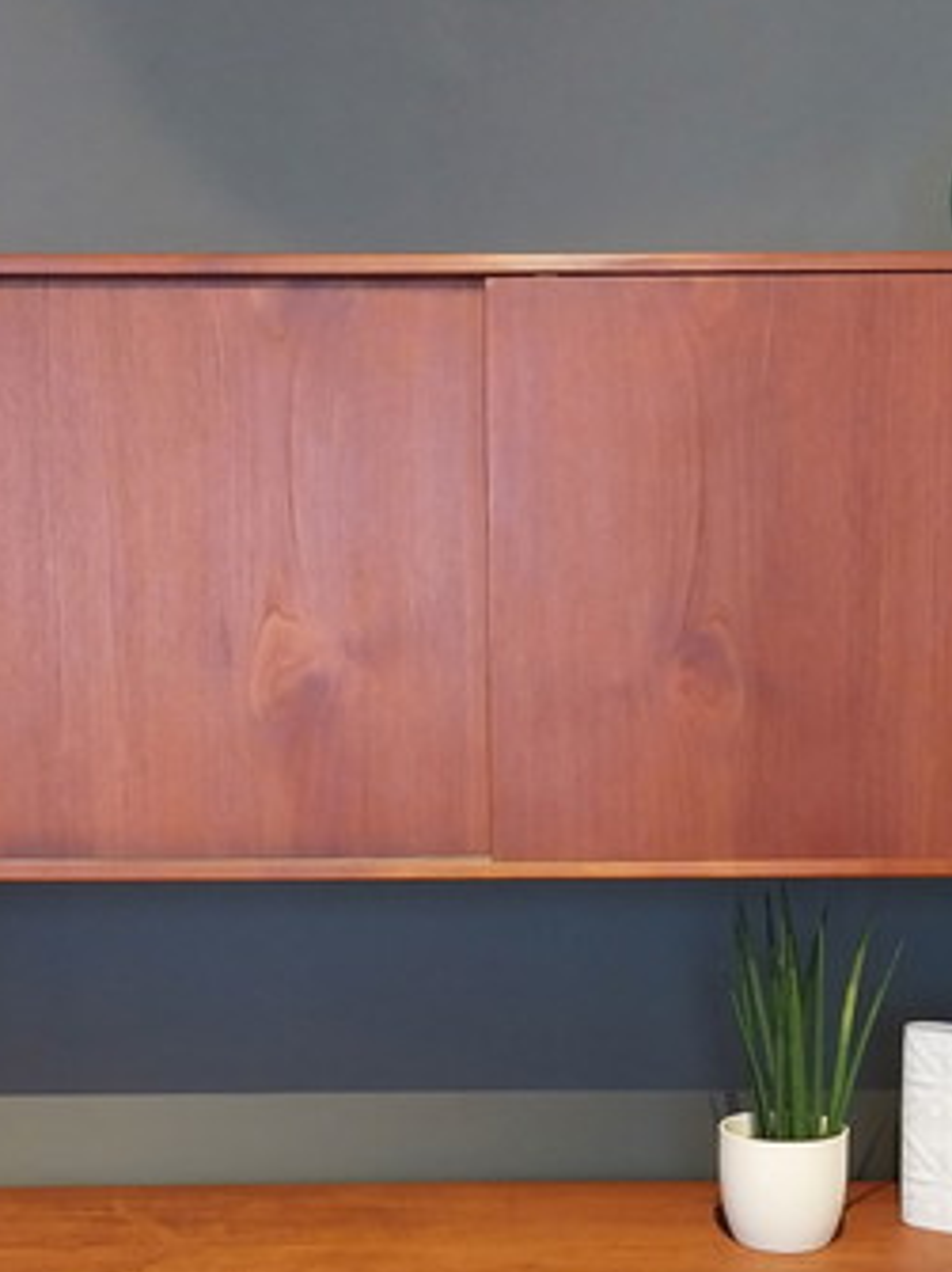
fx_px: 1945
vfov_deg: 35.5
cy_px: 925
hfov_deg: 27.5
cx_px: 527
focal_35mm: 53
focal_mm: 4
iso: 400
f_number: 1.8
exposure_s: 1/25
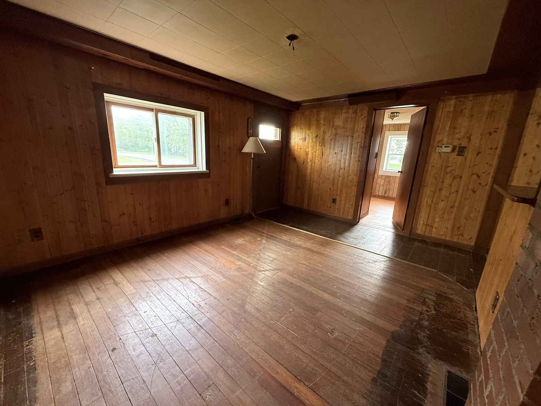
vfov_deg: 85.7
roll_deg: -2.8
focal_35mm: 14
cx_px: 270
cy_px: 203
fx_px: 219
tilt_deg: -13.5
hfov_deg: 102.1
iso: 160
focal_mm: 2.22
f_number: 2.2
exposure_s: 1/99
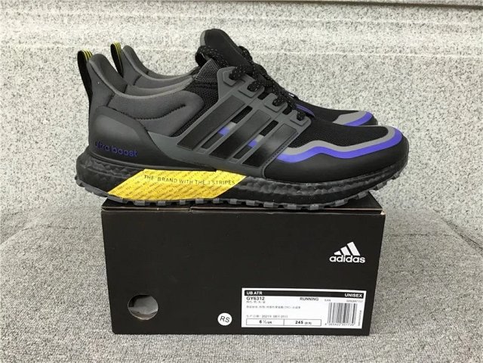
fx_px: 433
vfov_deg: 45.4
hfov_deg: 58.4
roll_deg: -0.8
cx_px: 242
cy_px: 182
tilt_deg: -16.5
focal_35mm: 31
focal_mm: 3.3
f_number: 2.4
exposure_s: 1/33
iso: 80
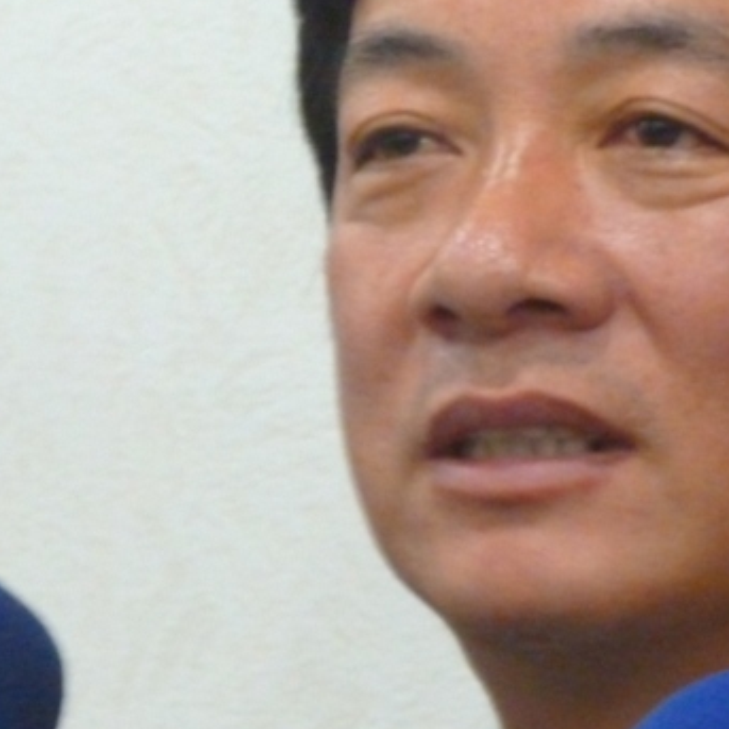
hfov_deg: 2.4
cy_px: 340
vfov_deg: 2.4
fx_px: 17203
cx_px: 118
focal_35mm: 722
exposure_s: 1/20
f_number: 4.9
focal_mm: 49.2
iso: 800
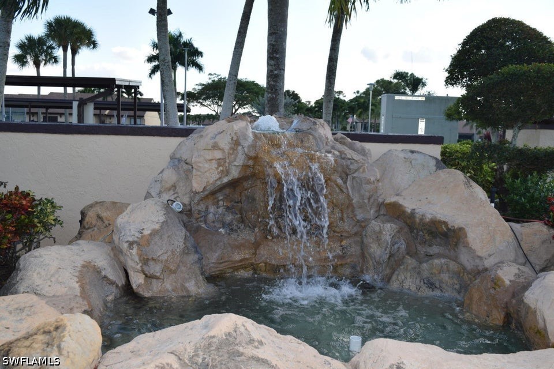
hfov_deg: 55.1
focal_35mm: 34
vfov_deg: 38.4
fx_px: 531
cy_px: 184
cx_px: 277
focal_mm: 23
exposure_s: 1/200
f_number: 7.1
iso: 100
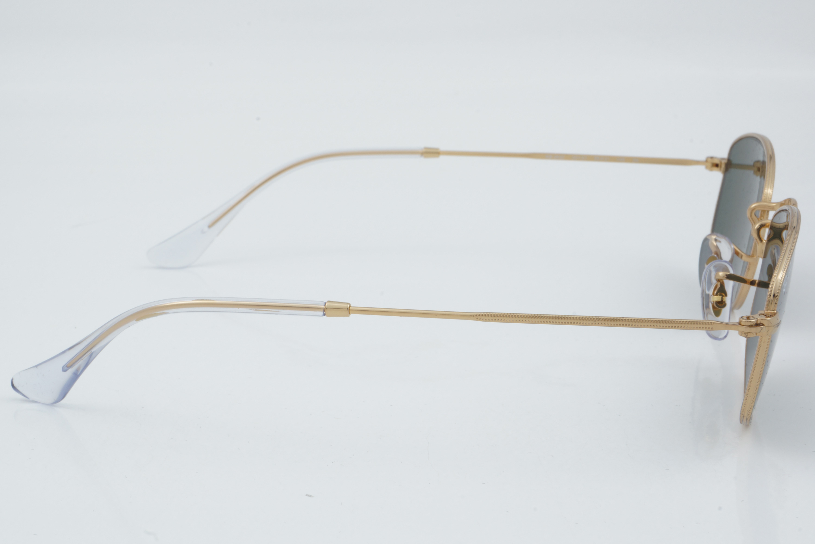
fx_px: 1698
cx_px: 408
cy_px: 272
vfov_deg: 18.2
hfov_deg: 27.0
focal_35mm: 75
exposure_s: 1/4
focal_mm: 50
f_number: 29
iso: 100
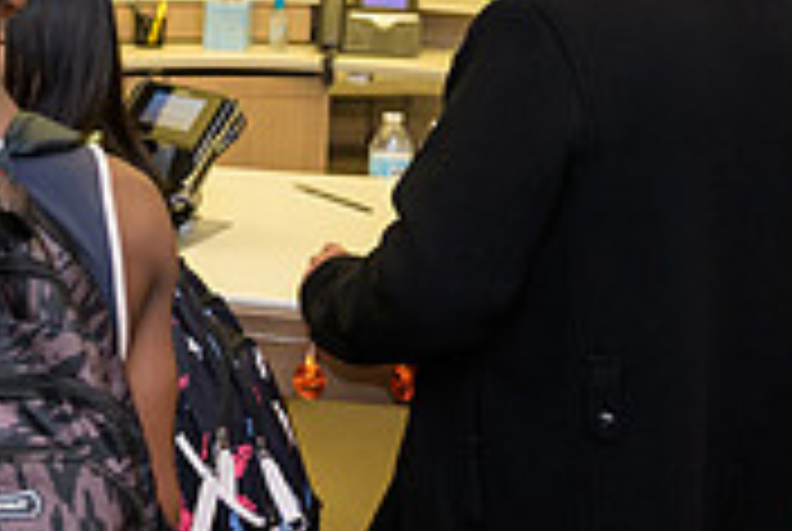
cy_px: 38
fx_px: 1741
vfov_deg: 17.1
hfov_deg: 21.8
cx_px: -364
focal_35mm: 79
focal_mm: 24
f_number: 3.2
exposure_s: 1/125
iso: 800
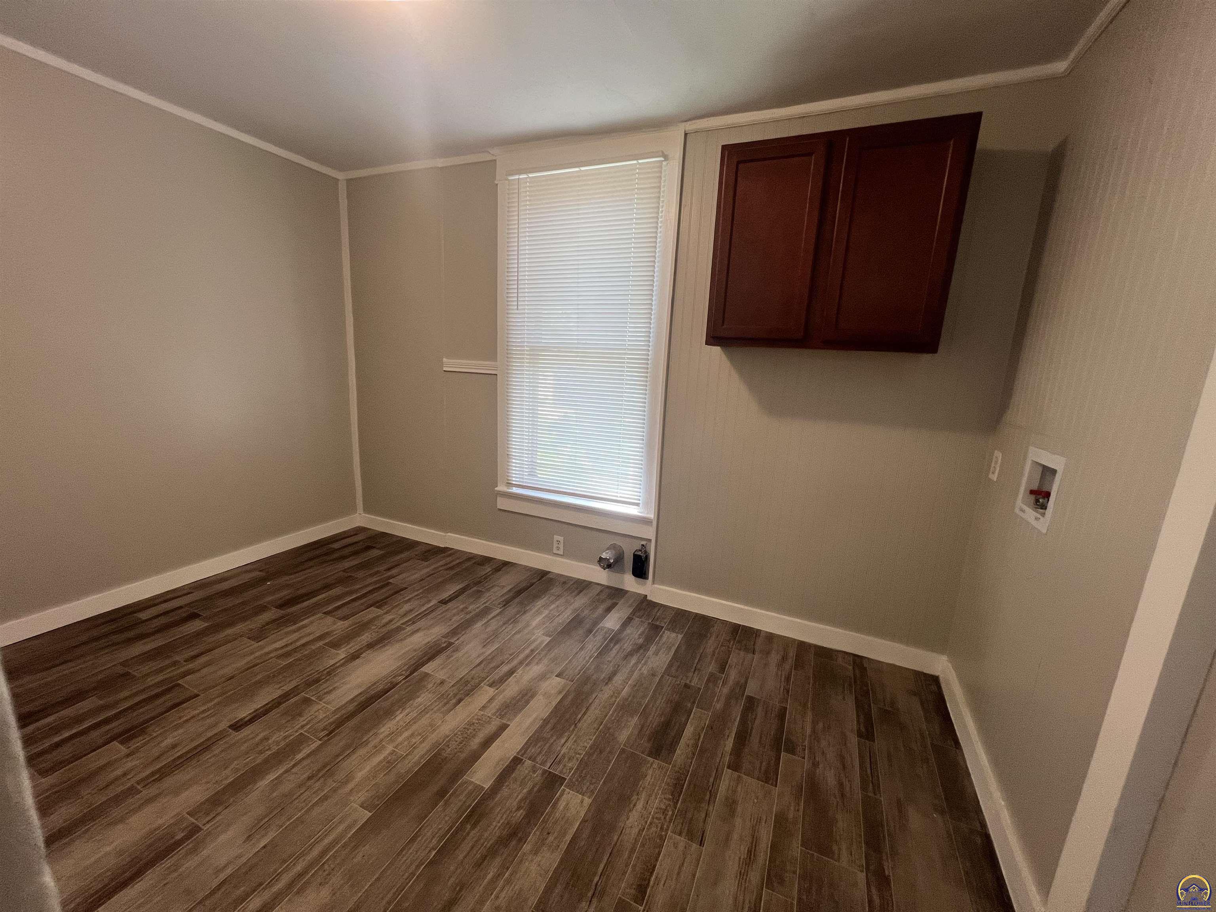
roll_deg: -2.0
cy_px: 456
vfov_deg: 89.9
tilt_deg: -10.3
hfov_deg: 106.2
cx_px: 608
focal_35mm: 13
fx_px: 457
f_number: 1.8
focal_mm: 1.57
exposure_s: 1/120
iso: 125
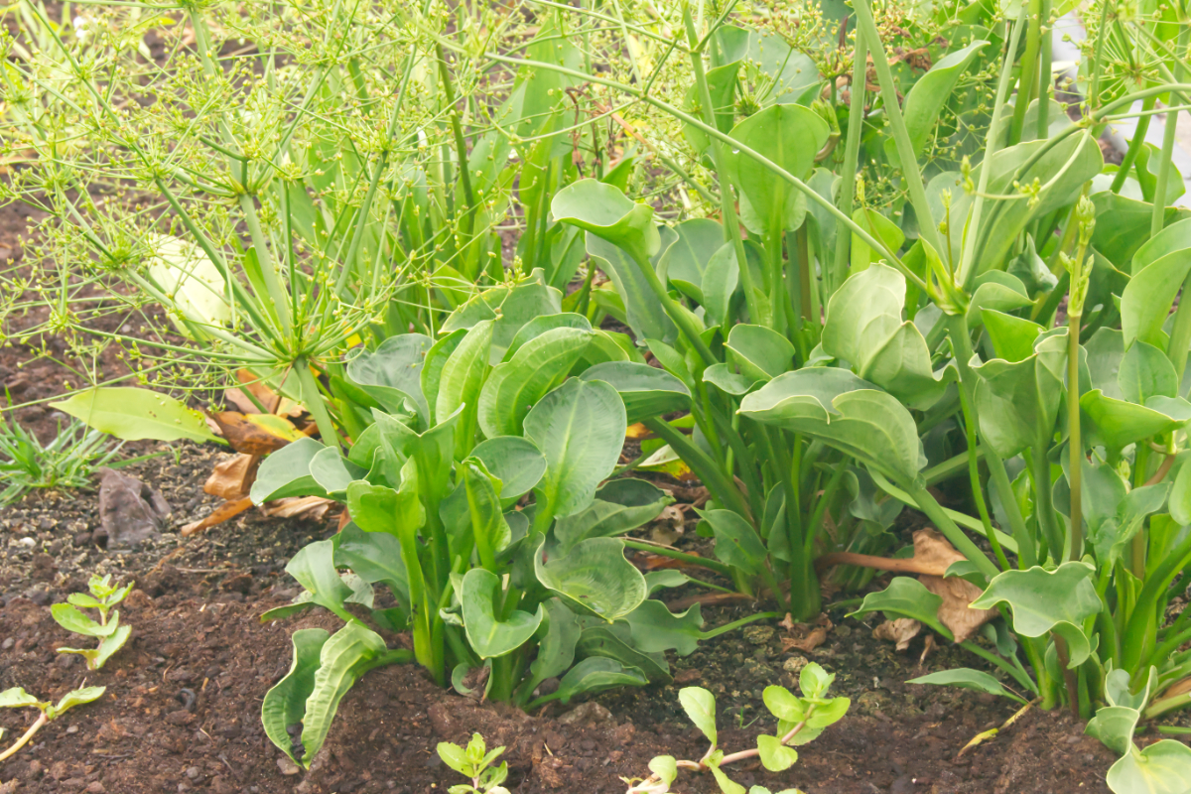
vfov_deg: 16.6
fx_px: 2729
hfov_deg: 24.6
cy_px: 397
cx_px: 596
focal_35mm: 82
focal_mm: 55
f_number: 16
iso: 3200
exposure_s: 1/25
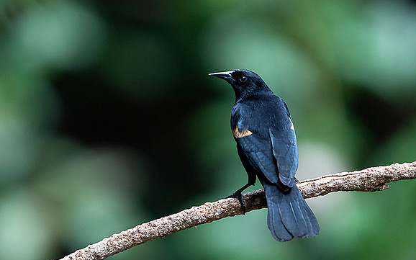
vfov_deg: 1.5
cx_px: 221
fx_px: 9635
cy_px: 110
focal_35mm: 850
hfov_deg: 2.5
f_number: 4
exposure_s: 1/1000
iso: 500
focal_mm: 500
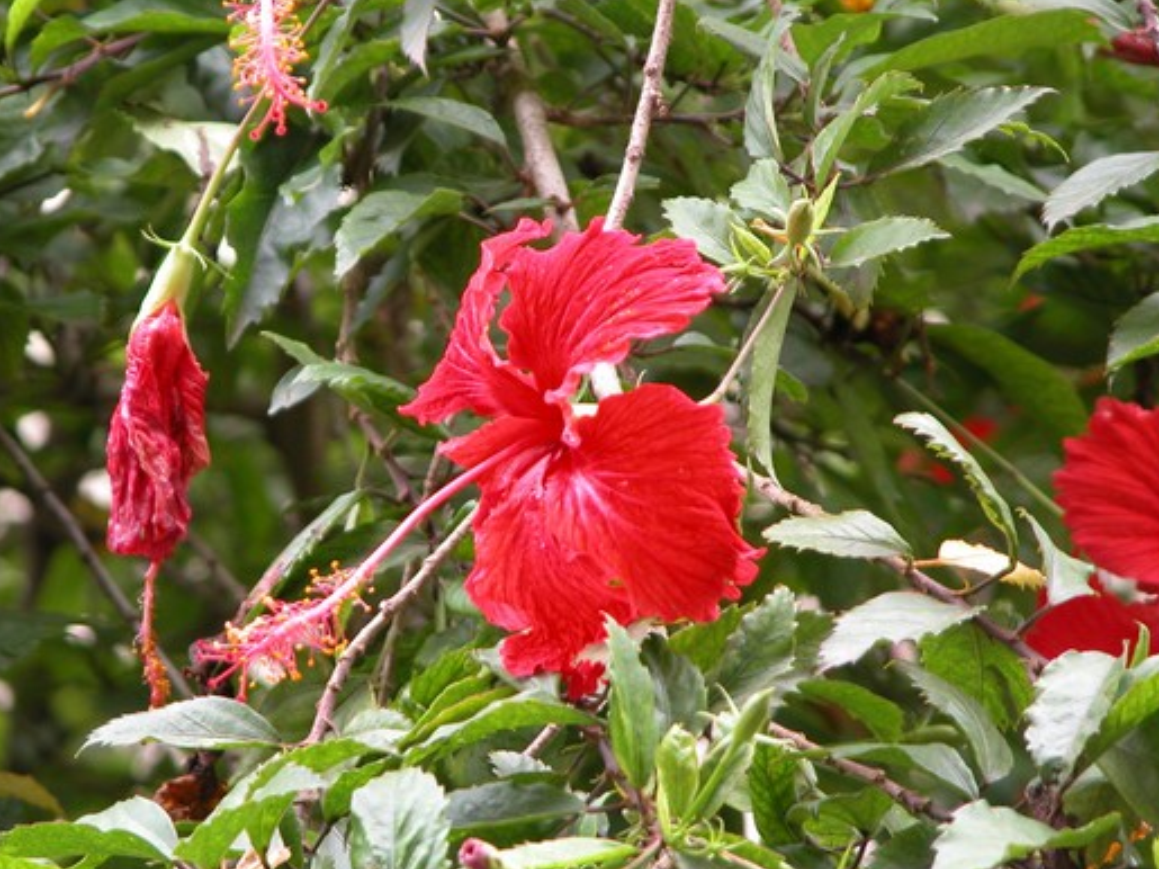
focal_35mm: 348
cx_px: 459
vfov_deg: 4.3
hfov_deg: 5.7
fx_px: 11649
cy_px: 441
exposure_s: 1/73
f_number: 4.2
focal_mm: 71.2
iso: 100
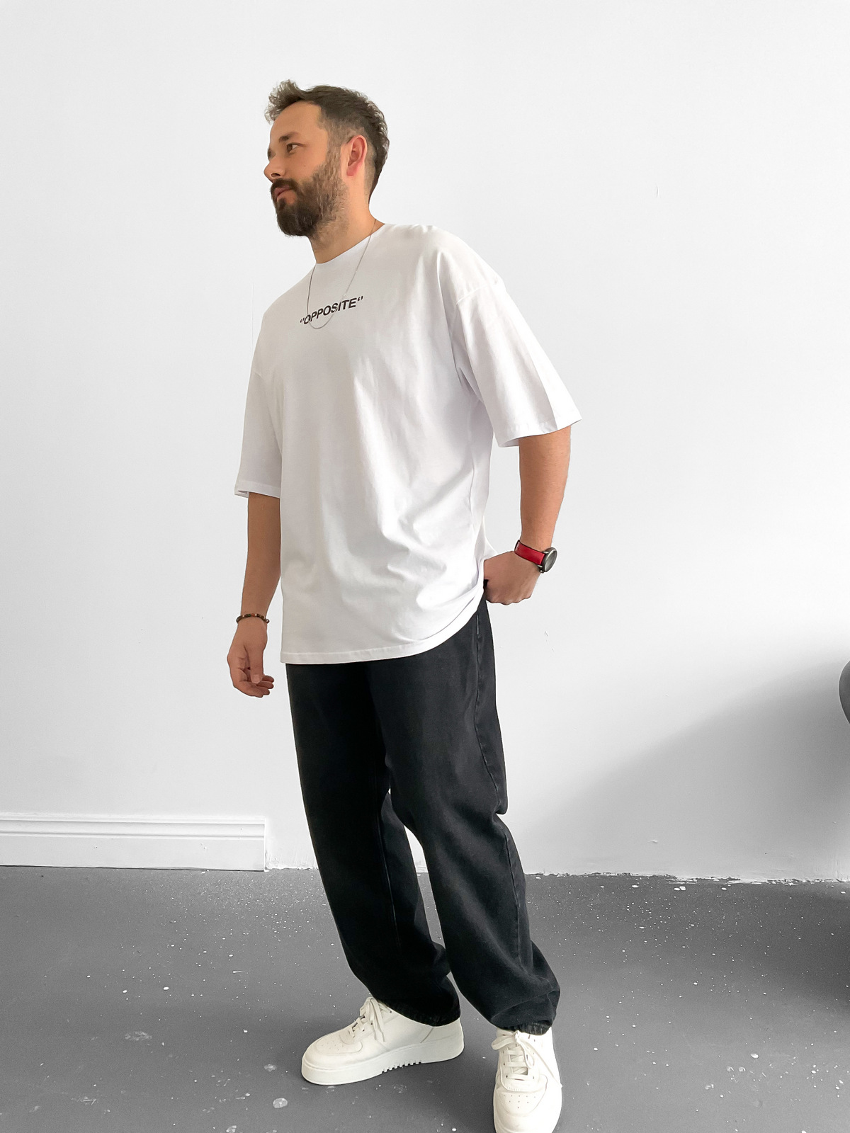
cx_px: 425
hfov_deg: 48.2
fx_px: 949
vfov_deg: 61.7
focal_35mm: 29
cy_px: 566
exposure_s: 1/60
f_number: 1.8
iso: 64
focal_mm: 3
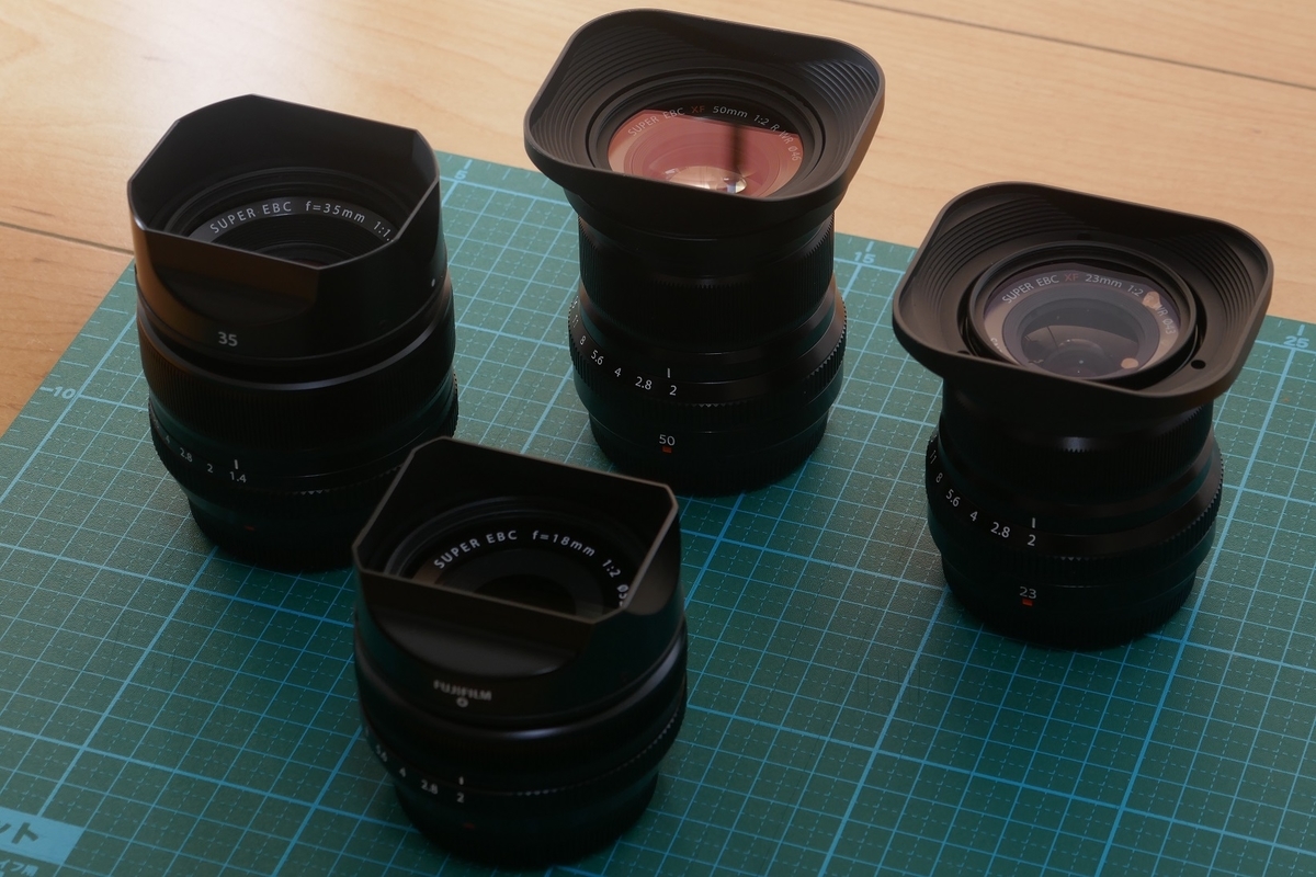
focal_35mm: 109
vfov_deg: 12.6
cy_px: 438
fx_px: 3984
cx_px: 658
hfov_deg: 18.8
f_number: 5.3
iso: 200
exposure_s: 1/40
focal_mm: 39.6
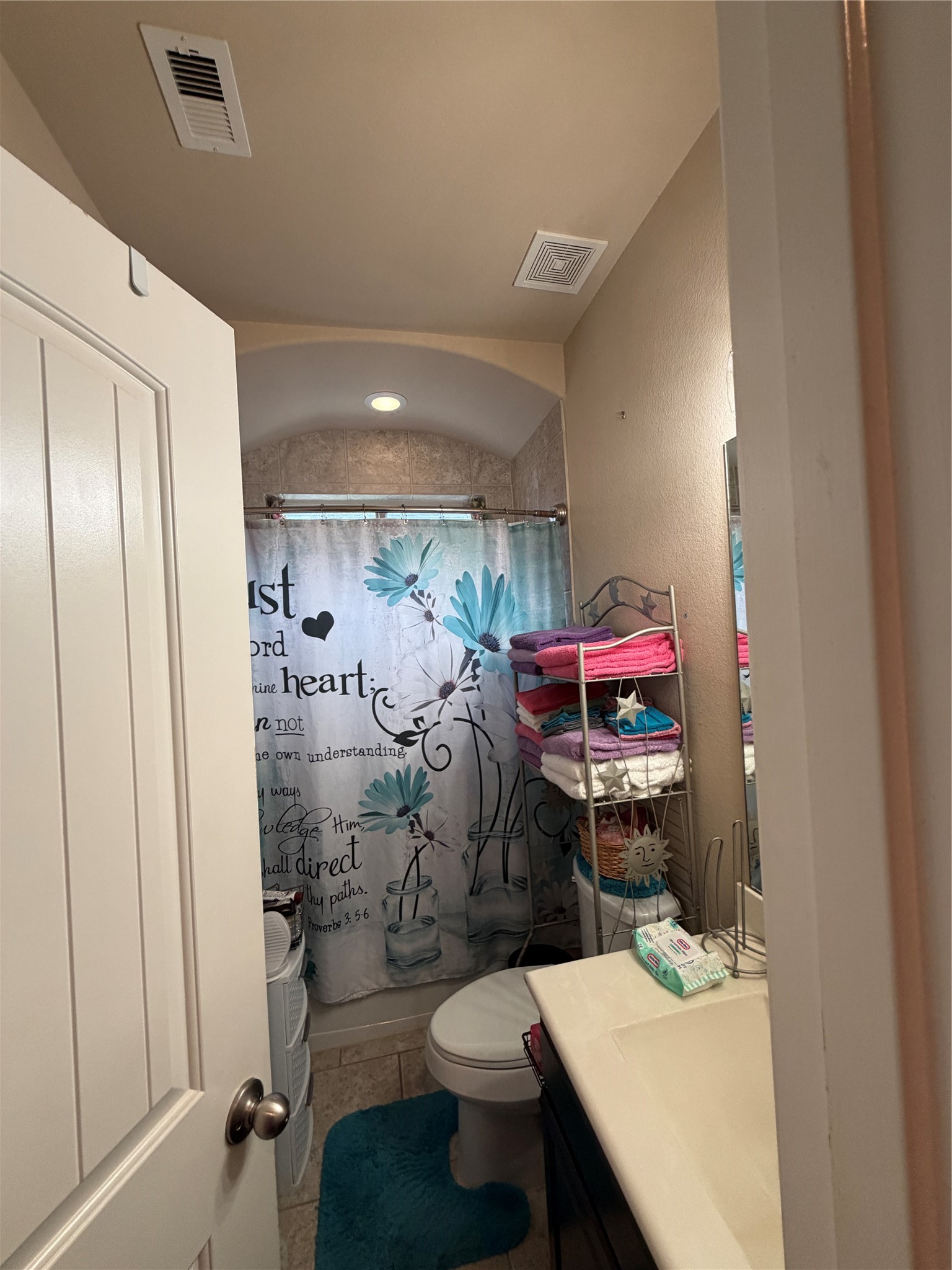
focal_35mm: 14
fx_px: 513
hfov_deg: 85.7
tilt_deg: -0.4
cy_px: 635
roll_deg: +3.2
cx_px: 476
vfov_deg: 102.1
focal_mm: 2.22
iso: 250
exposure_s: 1/120
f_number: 2.2
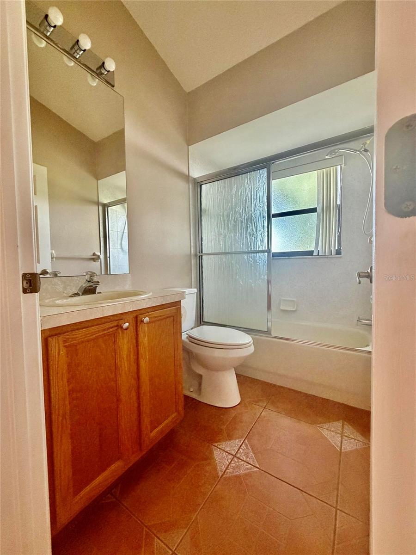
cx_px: 208
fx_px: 224
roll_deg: +1.6
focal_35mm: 14
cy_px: 278
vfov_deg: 102.1
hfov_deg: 85.7
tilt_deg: -2.3
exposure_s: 1/60
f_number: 2.2
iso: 500
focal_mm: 2.22
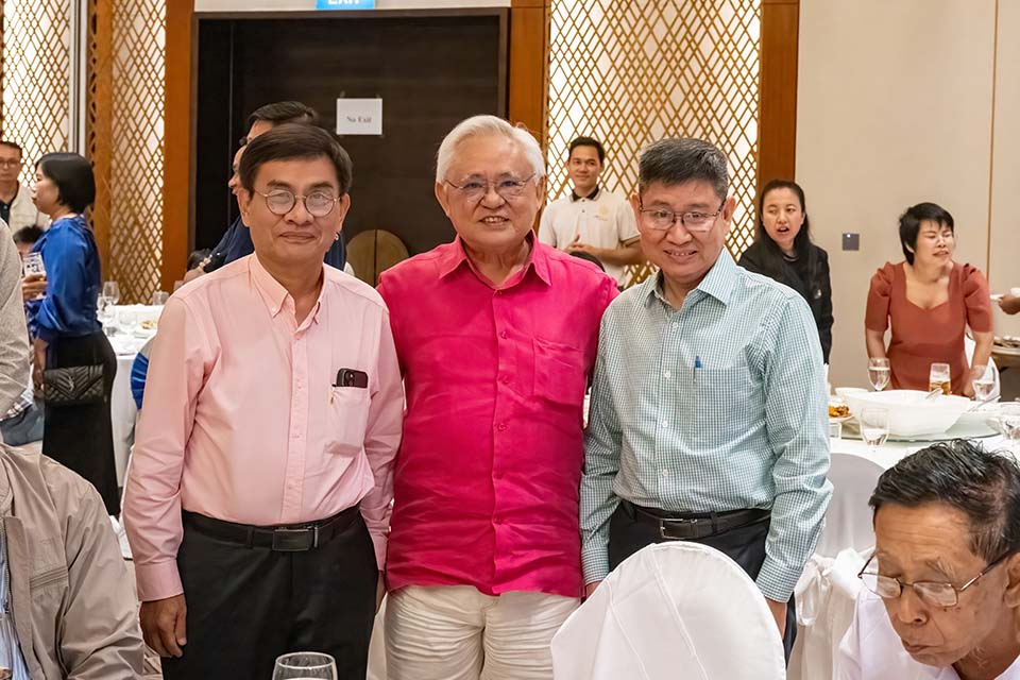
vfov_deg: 31.2
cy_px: 340
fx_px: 1218
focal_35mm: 43
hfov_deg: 45.4
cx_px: 510
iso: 11400
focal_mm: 43
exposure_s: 1/200
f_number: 6.3
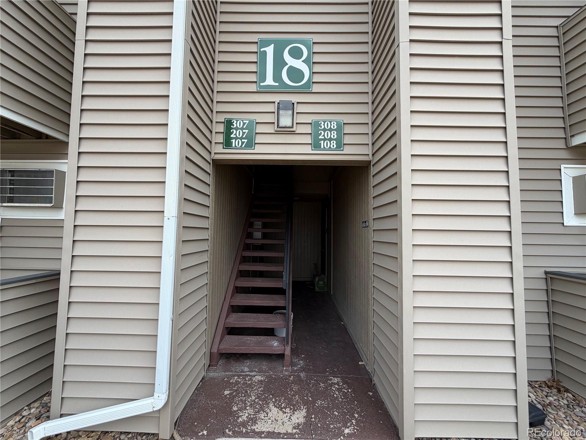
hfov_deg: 102.1
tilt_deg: +2.2
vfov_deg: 85.7
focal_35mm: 14
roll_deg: -0.3
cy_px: 220
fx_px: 237
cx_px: 293
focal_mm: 2.22
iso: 40
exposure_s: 1/149
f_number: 2.2
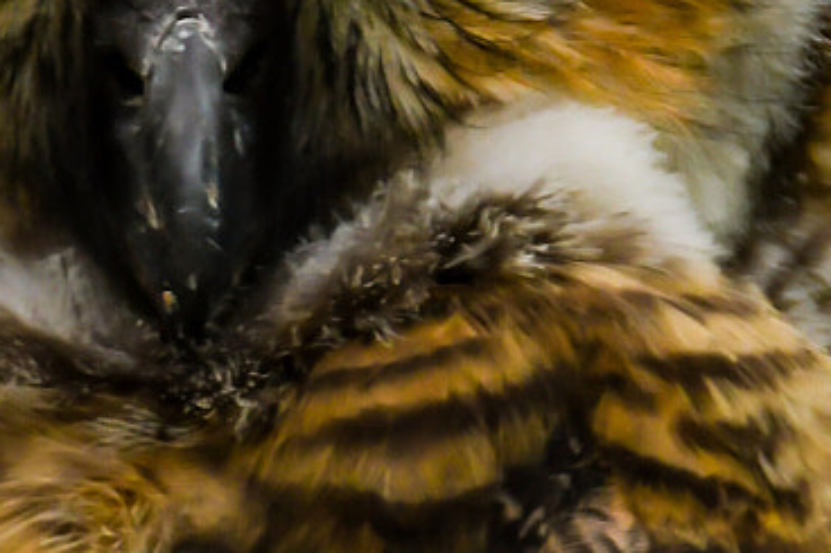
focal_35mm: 3912
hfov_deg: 0.5
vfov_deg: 0.4
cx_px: 549
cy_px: 262
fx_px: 90257
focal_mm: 600
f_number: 6.3
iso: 500
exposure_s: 1/1000
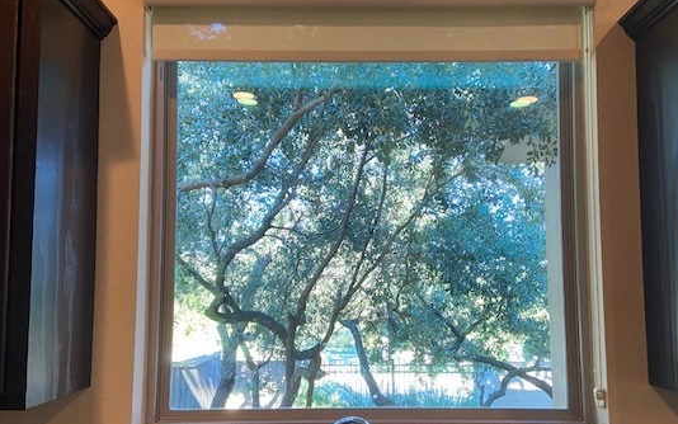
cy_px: 250
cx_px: 363
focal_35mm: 33
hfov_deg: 58.1
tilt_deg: +5.3
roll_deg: -0.4
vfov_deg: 38.2
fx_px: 610
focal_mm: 4.25
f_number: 1.8
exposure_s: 1/60
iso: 125
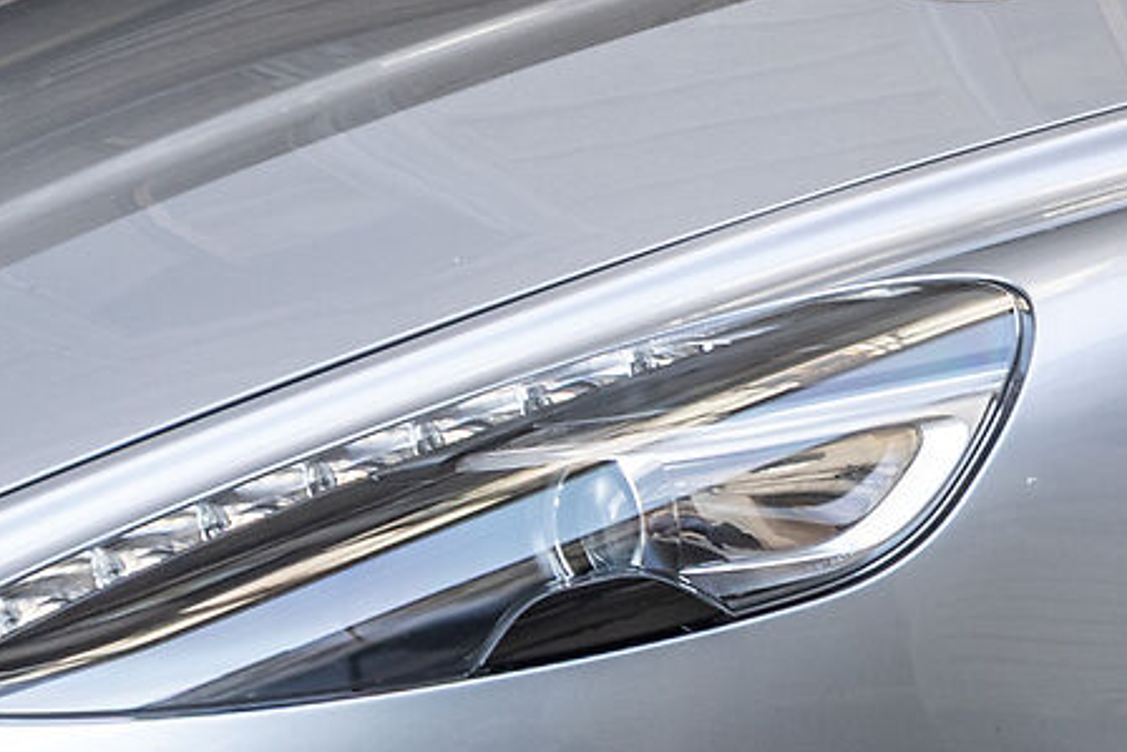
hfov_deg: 10.0
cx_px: 1499
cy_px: -25
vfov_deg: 6.8
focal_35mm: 201
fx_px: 6284
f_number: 4.5
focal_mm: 25
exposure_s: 1/40
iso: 125
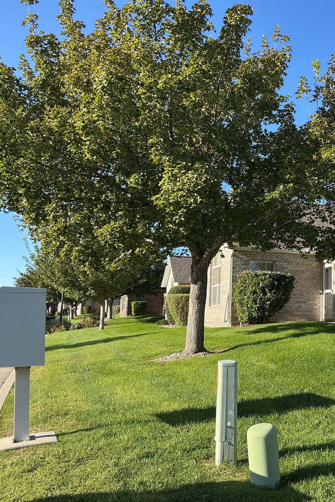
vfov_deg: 47.4
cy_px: 249
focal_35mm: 41
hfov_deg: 30.5
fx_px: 573
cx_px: 330
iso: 25
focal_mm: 3
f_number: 1.8
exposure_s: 1/635
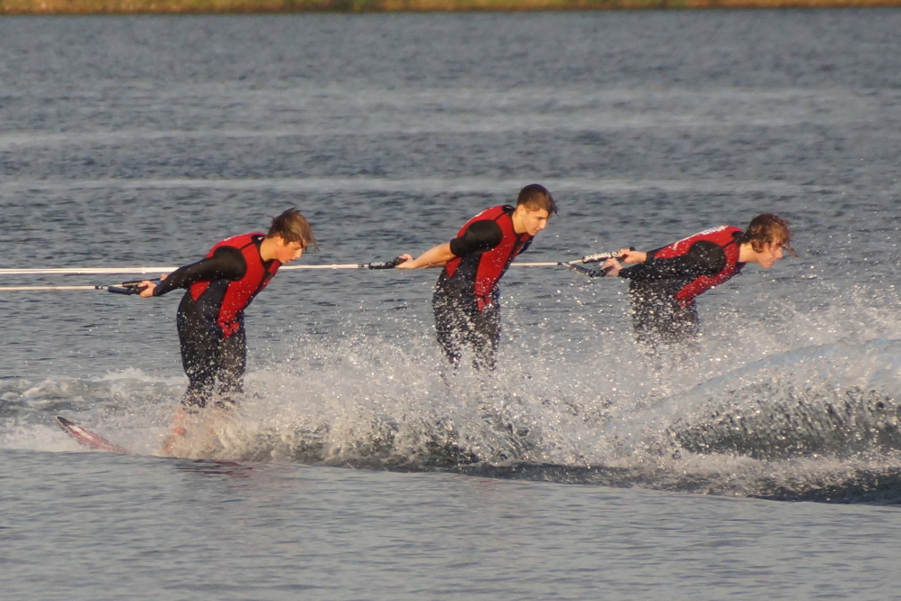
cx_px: 450
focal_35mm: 375
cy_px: 300
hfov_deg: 5.5
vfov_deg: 3.7
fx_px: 9388
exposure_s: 1/400
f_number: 6.3
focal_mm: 250
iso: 640
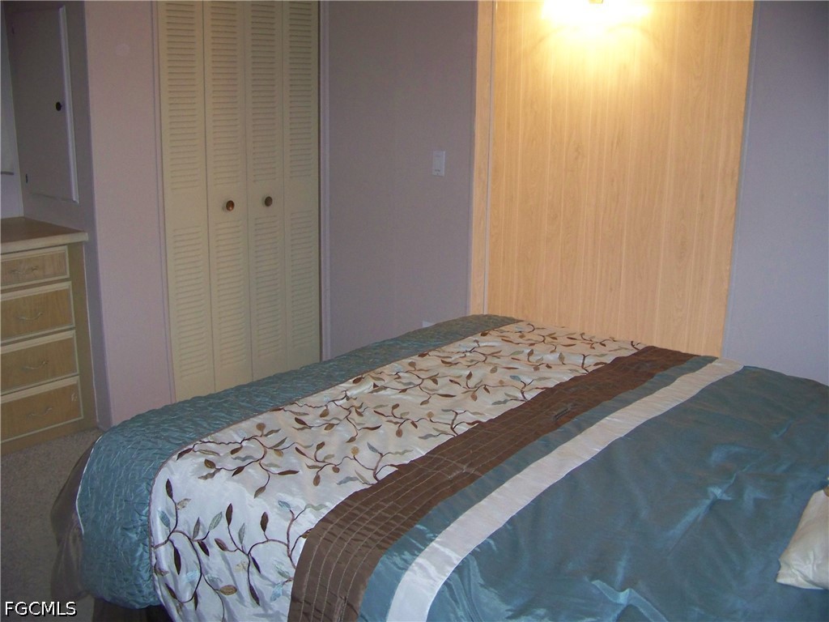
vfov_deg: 39.7
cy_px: 311
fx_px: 862
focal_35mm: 36
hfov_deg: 51.4
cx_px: 414
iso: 200
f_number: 2.8
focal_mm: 5.85
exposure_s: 1/30
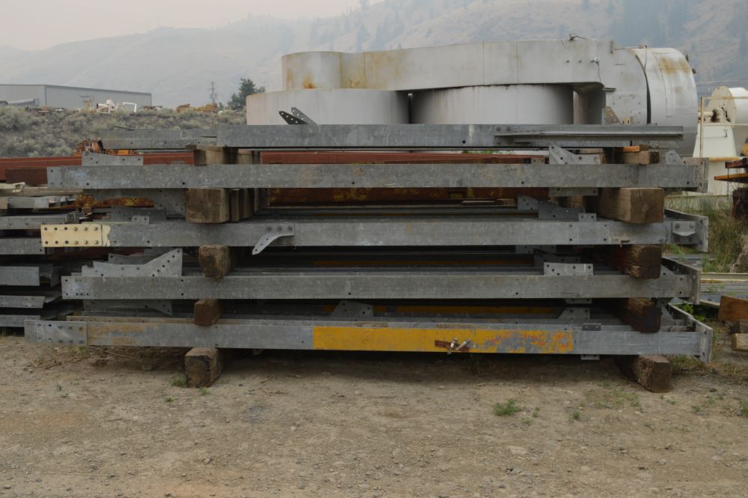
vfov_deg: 36.8
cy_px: 249
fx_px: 747
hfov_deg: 53.2
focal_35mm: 36
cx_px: 374
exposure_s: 1/125
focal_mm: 24
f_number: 5.6
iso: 100
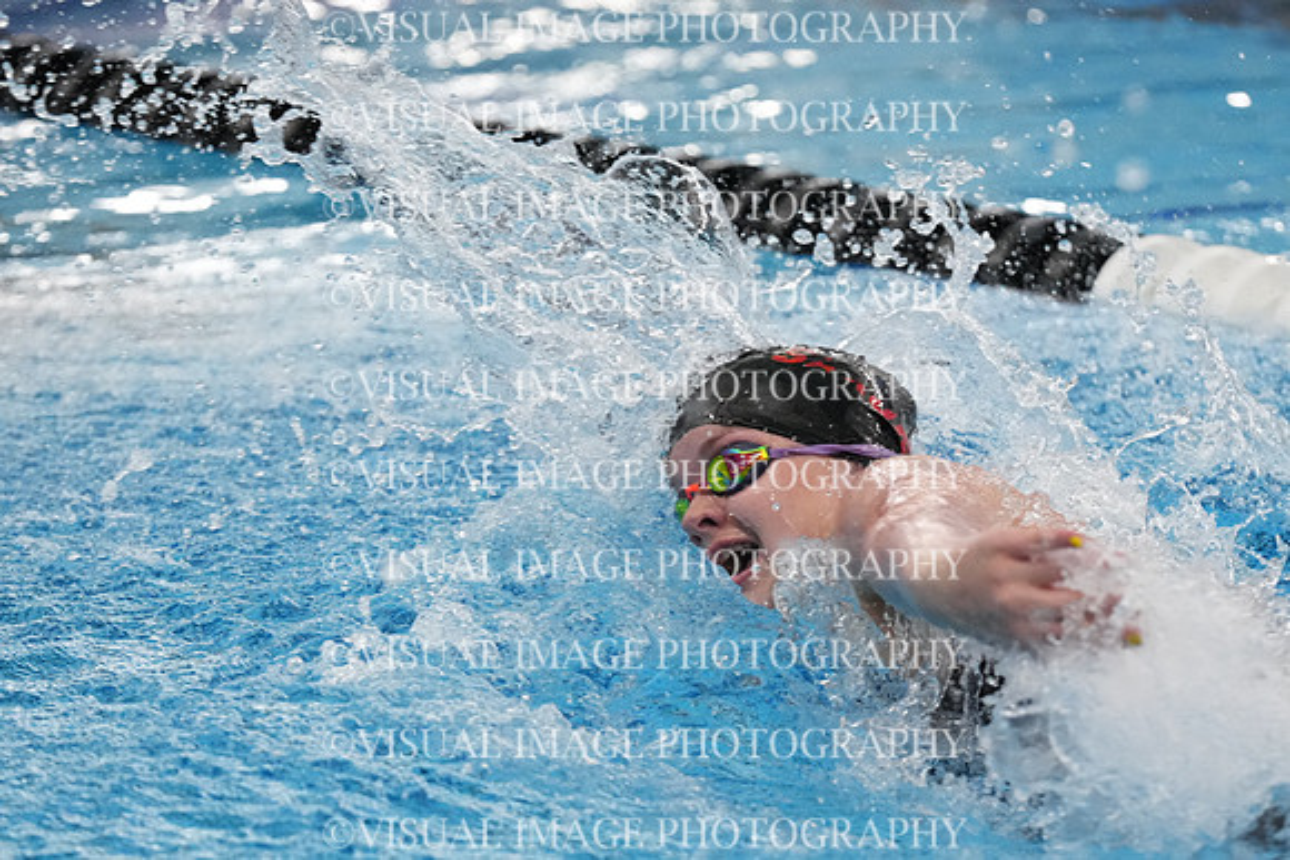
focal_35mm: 300
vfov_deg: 4.6
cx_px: 645
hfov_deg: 6.9
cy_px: 430
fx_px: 10752
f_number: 4
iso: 6400
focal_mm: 200
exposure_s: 1/1250
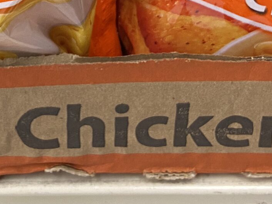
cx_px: 68
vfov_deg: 14.6
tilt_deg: -29.0
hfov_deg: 20.7
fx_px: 739
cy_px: -111
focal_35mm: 94
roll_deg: +0.2
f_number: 1.8
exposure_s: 1/60
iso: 200
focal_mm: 4.25
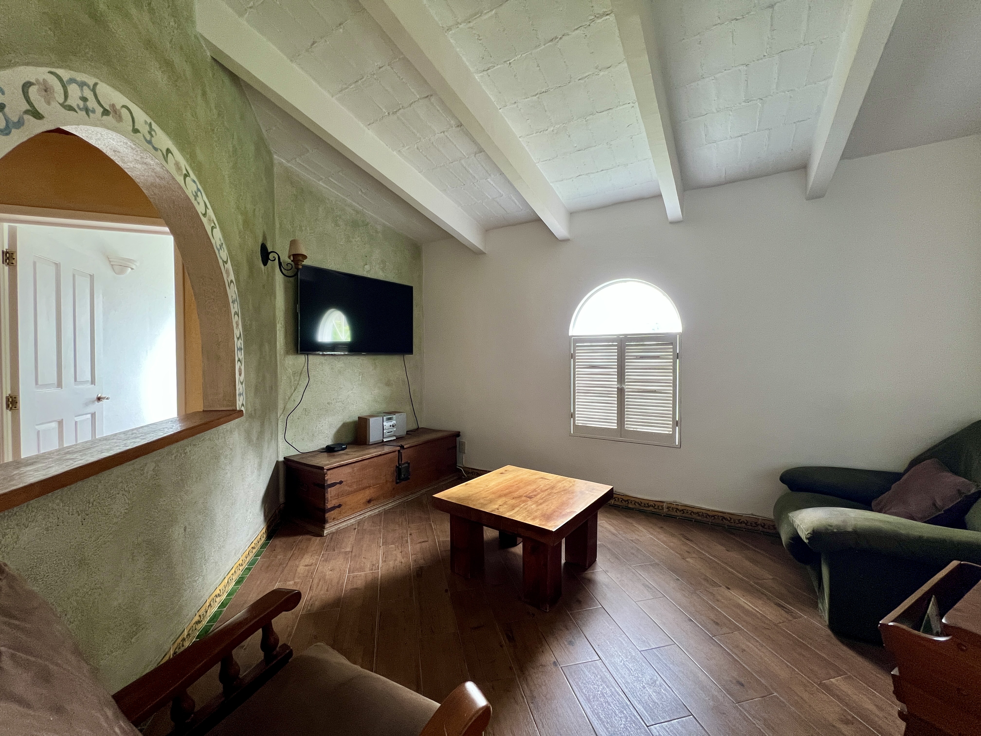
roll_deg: -0.4
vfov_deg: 89.9
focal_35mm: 13
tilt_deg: -1.1
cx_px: 490
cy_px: 368
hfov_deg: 106.2
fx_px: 368
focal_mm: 1.57
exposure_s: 1/60
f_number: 1.8
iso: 250
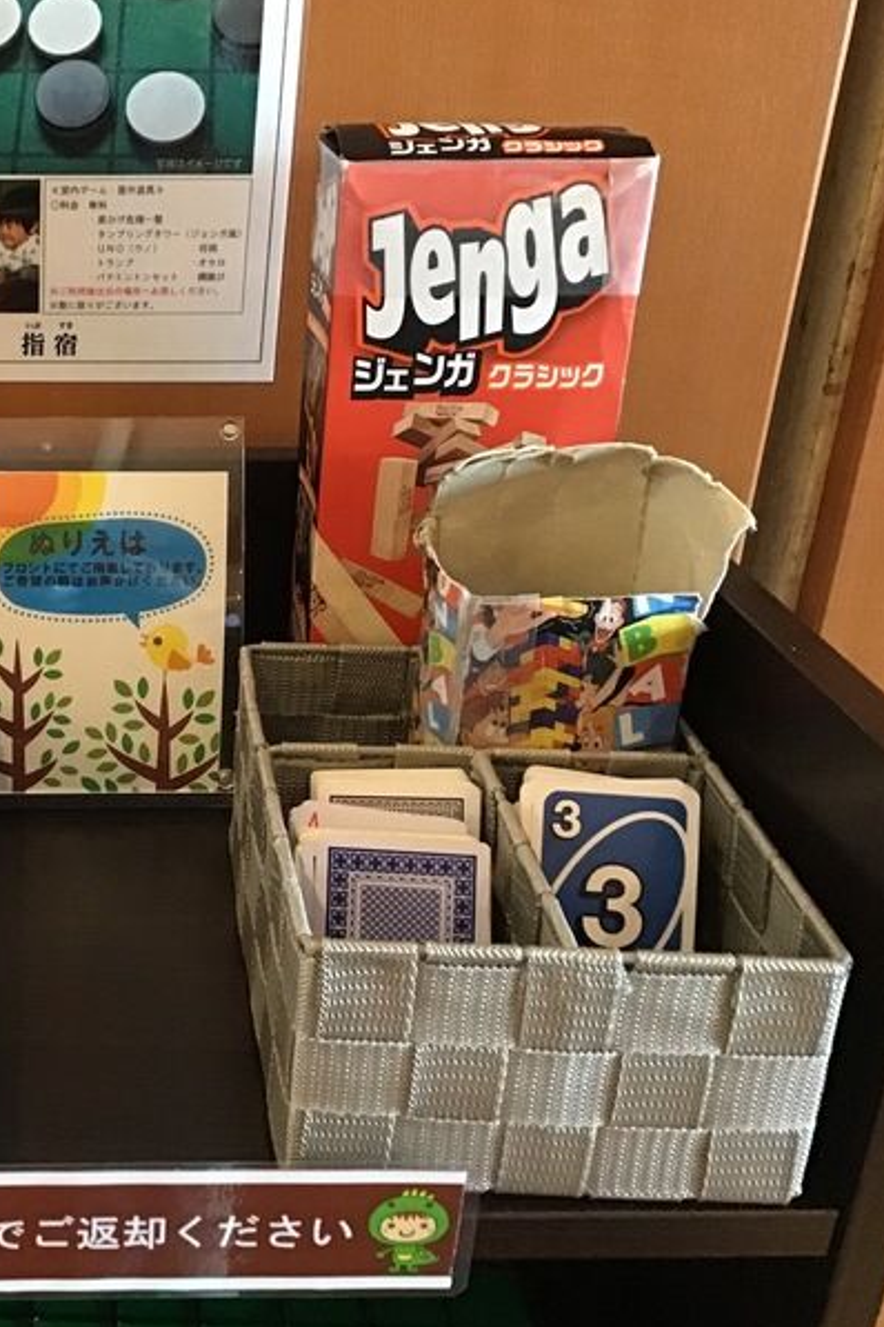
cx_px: 28
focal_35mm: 44
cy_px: 666
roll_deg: -0.7
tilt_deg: -25.5
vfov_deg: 44.5
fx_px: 1621
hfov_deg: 28.8
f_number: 2.4
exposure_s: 1/20
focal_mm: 3.3
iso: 200
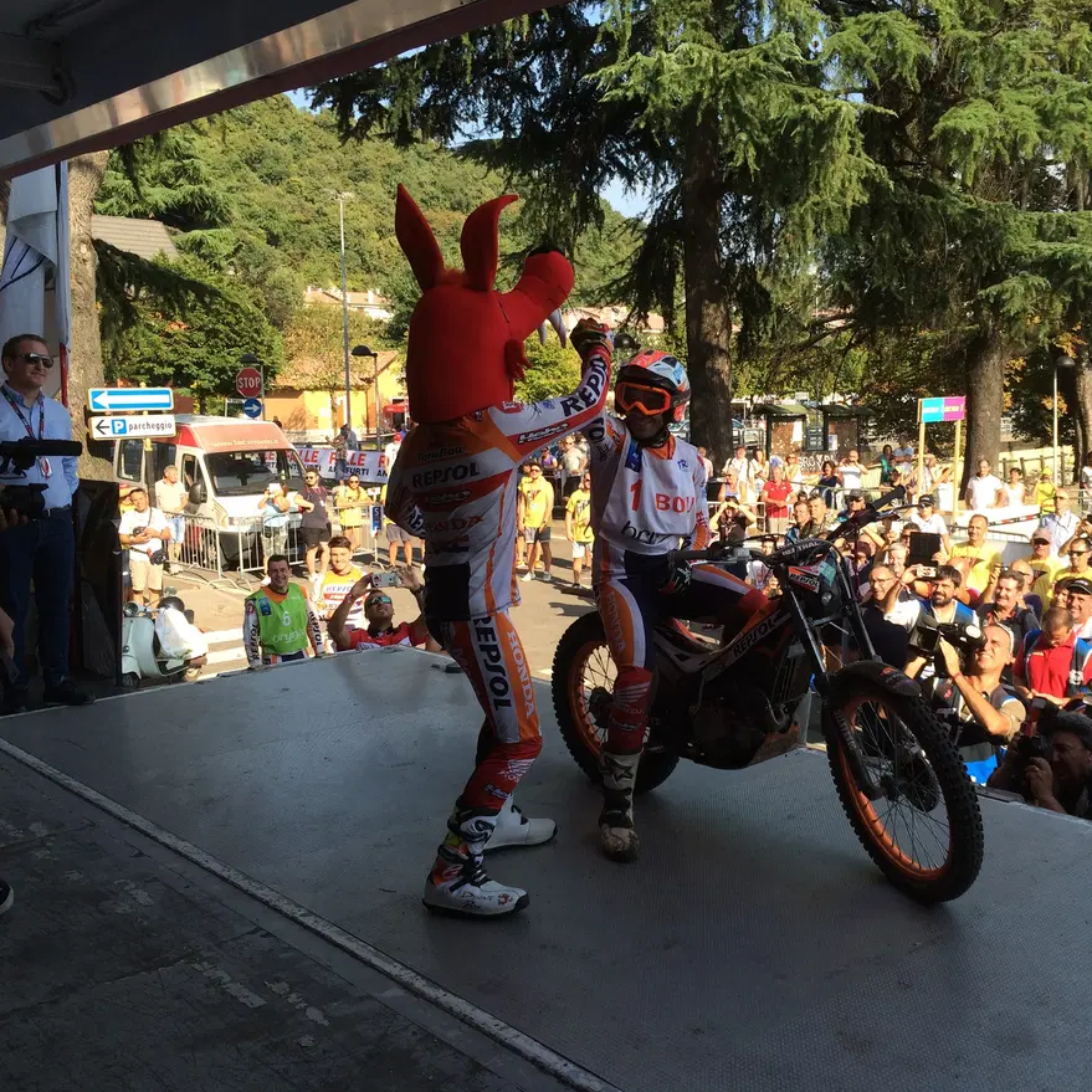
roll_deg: +1.5
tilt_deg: -8.7
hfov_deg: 46.9
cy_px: 539
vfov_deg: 47.2
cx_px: 666
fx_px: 1249
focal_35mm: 35
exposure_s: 1/838
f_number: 2.2
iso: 32
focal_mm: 4.15
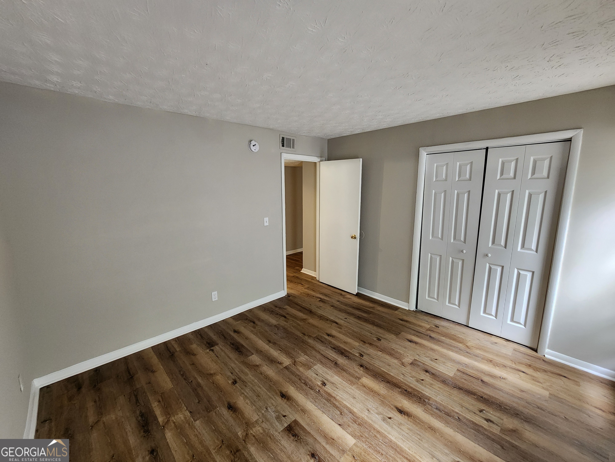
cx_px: 308
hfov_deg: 106.2
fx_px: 231
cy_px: 231
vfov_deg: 89.9
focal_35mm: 13
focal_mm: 2.2
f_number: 2.2
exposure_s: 1/60
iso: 320
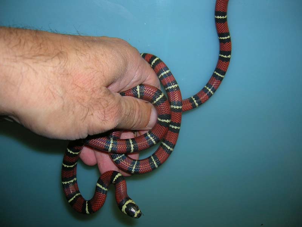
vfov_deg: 41.8
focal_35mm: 34
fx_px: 297
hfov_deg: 54.0
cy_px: 114
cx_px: 151
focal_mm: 5.7
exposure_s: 1/60.1
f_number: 2.9
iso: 50
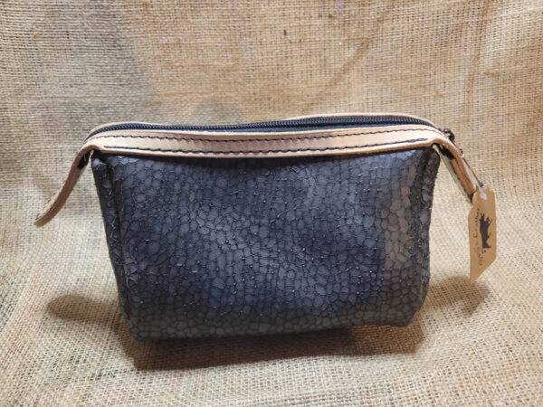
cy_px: 204
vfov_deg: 53.1
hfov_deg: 67.3
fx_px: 408
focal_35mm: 26
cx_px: 272
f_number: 1.8
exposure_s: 1/24
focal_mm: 5.4
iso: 640
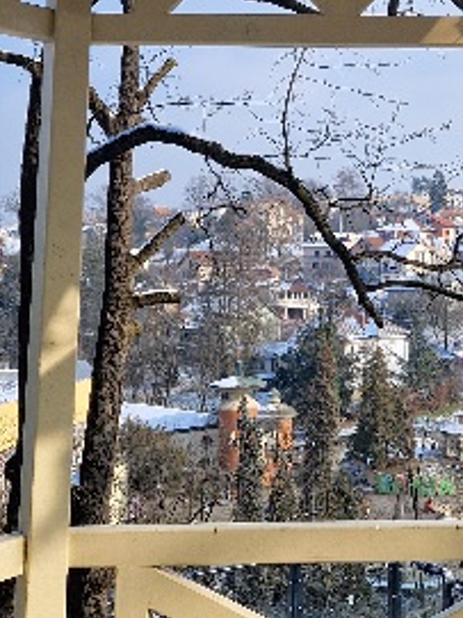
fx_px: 1214
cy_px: -23
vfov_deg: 26.8
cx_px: 344
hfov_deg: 21.4
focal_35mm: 68
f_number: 1.8
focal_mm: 5.4
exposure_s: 1/1000
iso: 50
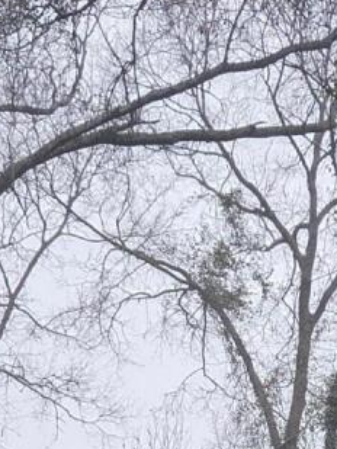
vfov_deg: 10.8
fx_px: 1933
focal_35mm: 149
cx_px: 235
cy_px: 1144
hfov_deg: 10.0
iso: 80
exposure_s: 1/897
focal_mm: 5.4
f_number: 1.8
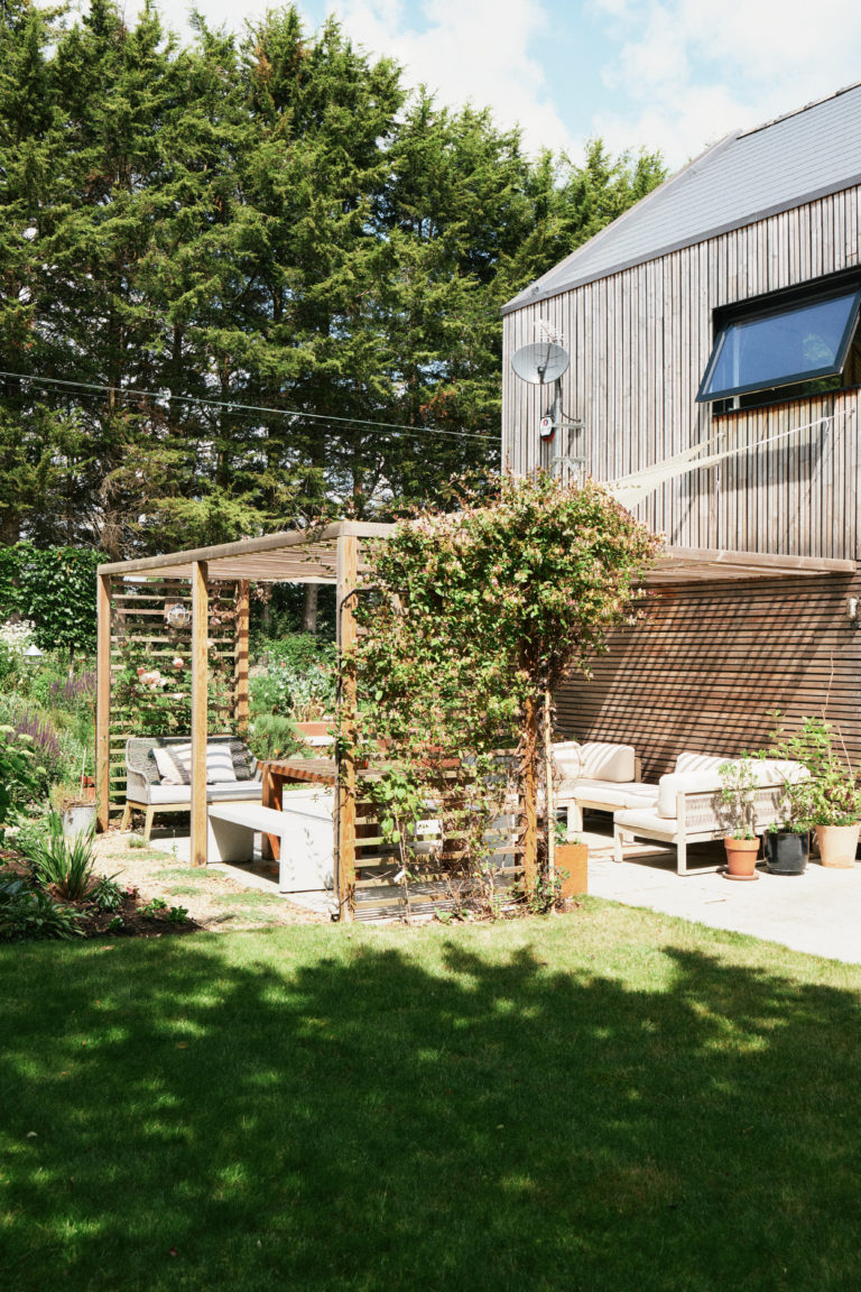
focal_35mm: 35
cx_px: 430
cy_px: 646
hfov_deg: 37.9
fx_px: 1256
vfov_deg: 54.4
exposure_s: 1/640
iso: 200
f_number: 5.6
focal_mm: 23.4
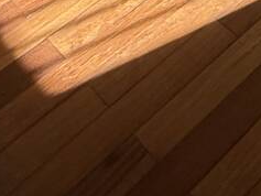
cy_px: -336
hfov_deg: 16.7
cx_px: 536
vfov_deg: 12.0
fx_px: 641
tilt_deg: -23.9
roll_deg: +1.4
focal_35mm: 85
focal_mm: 2.22
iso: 125
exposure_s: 1/99
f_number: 2.2
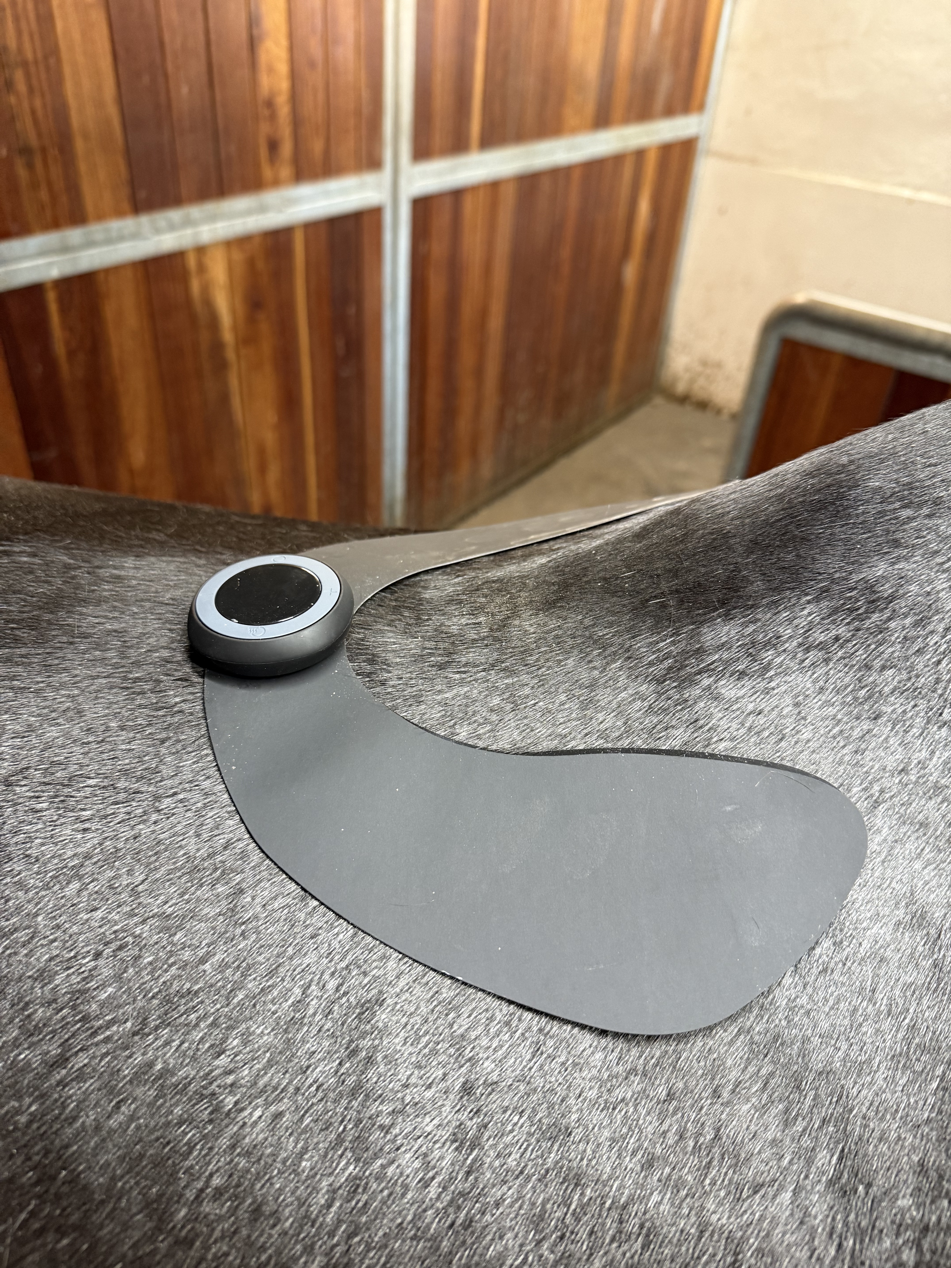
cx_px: 476
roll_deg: -5.6
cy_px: 634
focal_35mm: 24
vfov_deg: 71.6
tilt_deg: -35.1
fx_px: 879
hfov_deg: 56.8
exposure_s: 1/50
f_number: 1.78
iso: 250
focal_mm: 6.76
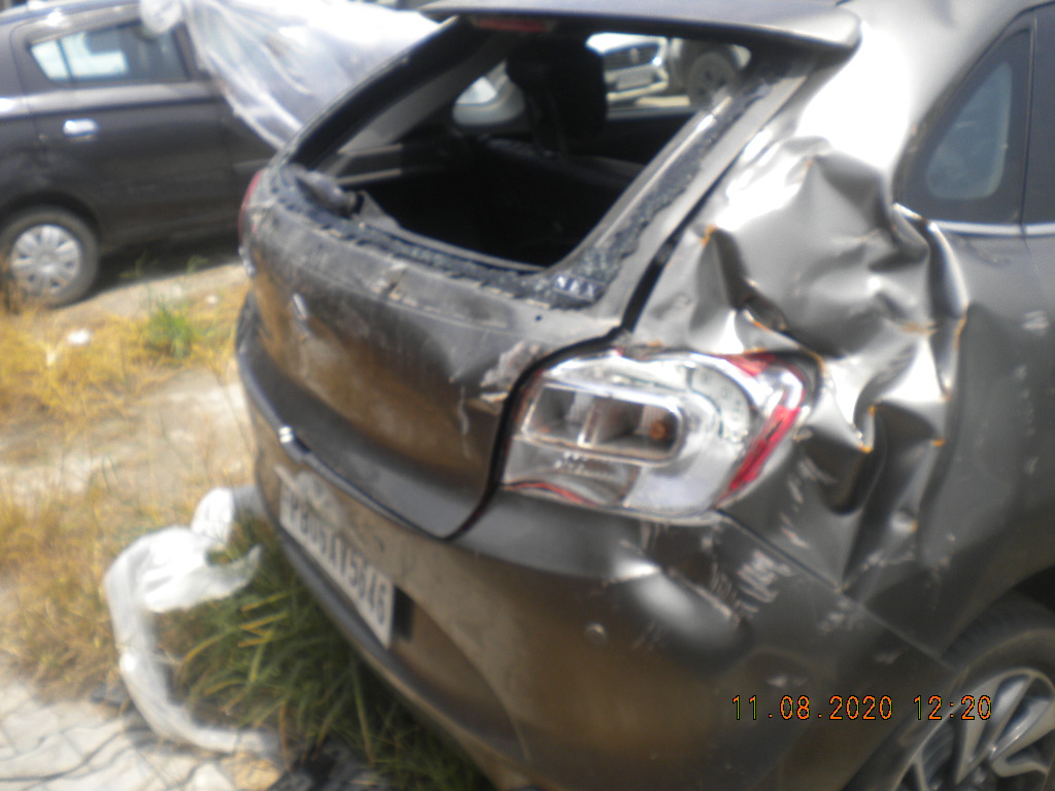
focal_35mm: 35
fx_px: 1067
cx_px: 528
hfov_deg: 52.6
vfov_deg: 40.7
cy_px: 396
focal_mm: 6.3
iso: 80
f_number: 4.6
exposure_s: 1/399
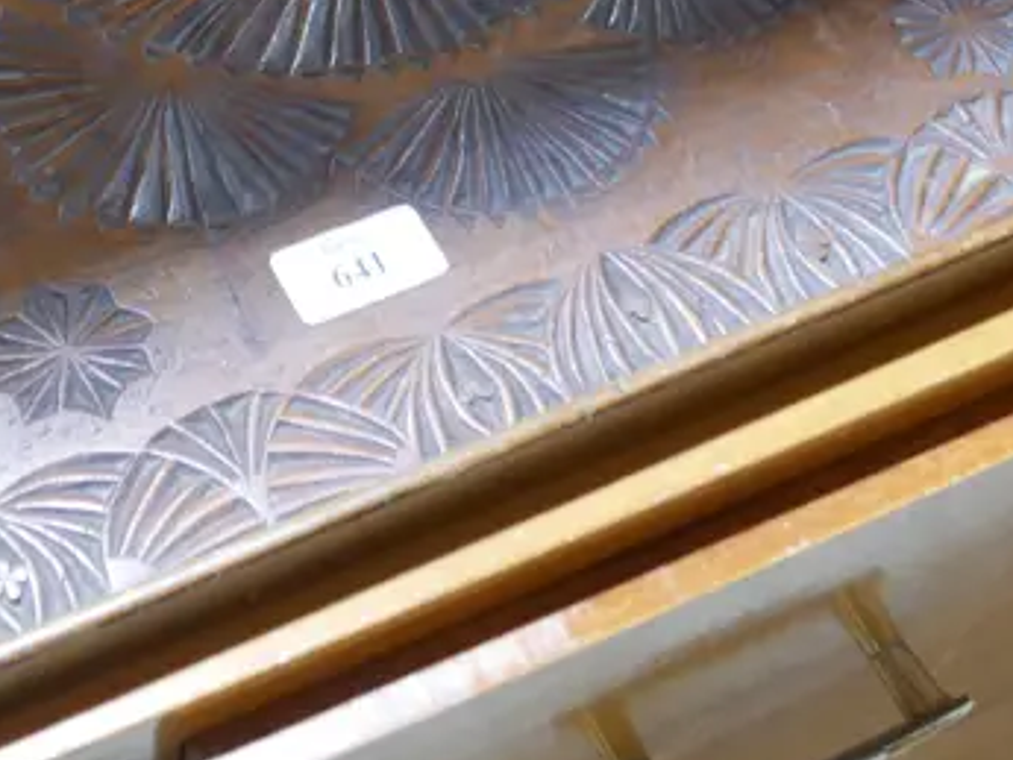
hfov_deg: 23.4
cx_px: 291
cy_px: -28
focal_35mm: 83
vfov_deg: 17.3
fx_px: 2430
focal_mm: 14
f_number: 3.5
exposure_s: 1/60
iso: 1000
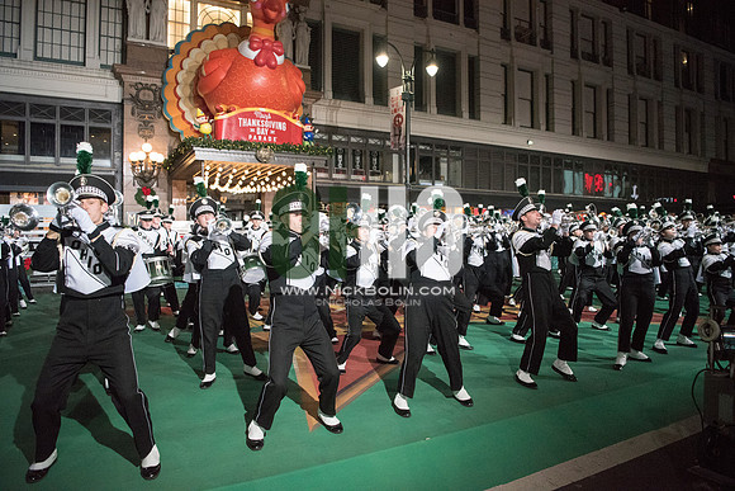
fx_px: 490
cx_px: 368
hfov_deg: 73.7
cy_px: 246
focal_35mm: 24
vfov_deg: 53.2
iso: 8000
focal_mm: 24
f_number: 2.8
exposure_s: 1/3200
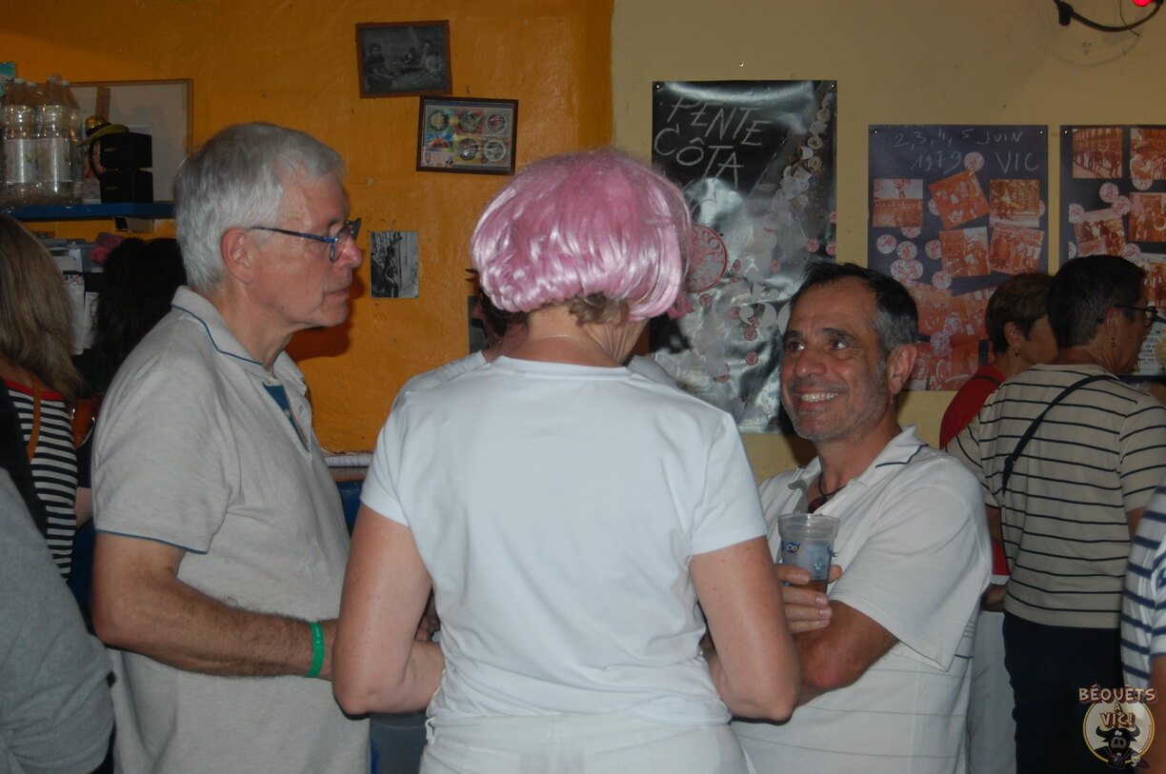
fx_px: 2038
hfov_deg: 31.9
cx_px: 583
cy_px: 387
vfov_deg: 21.5
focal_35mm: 63
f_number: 5.3
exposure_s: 1/60
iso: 400
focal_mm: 42
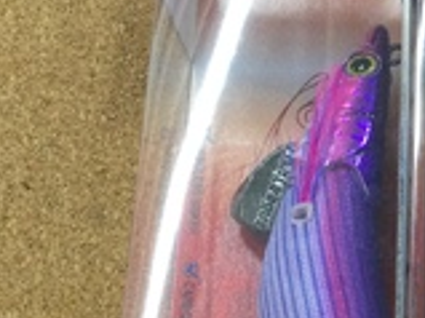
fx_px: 1435
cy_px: 387
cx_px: 620
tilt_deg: -66.8
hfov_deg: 15.6
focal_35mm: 117
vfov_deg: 12.3
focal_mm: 3.3
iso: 50
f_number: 2.4
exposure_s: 1/30
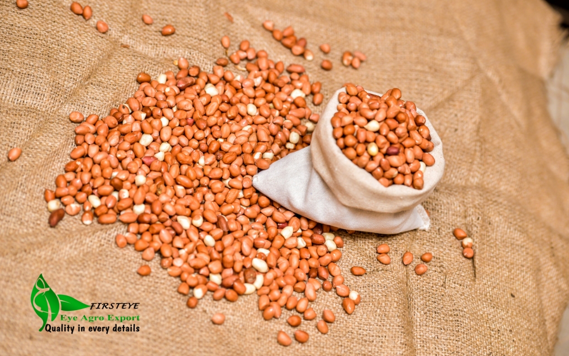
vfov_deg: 10.5
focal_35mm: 125
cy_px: 189
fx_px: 1938
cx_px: 284
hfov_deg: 16.7
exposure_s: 1/160
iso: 640
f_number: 4
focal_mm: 122
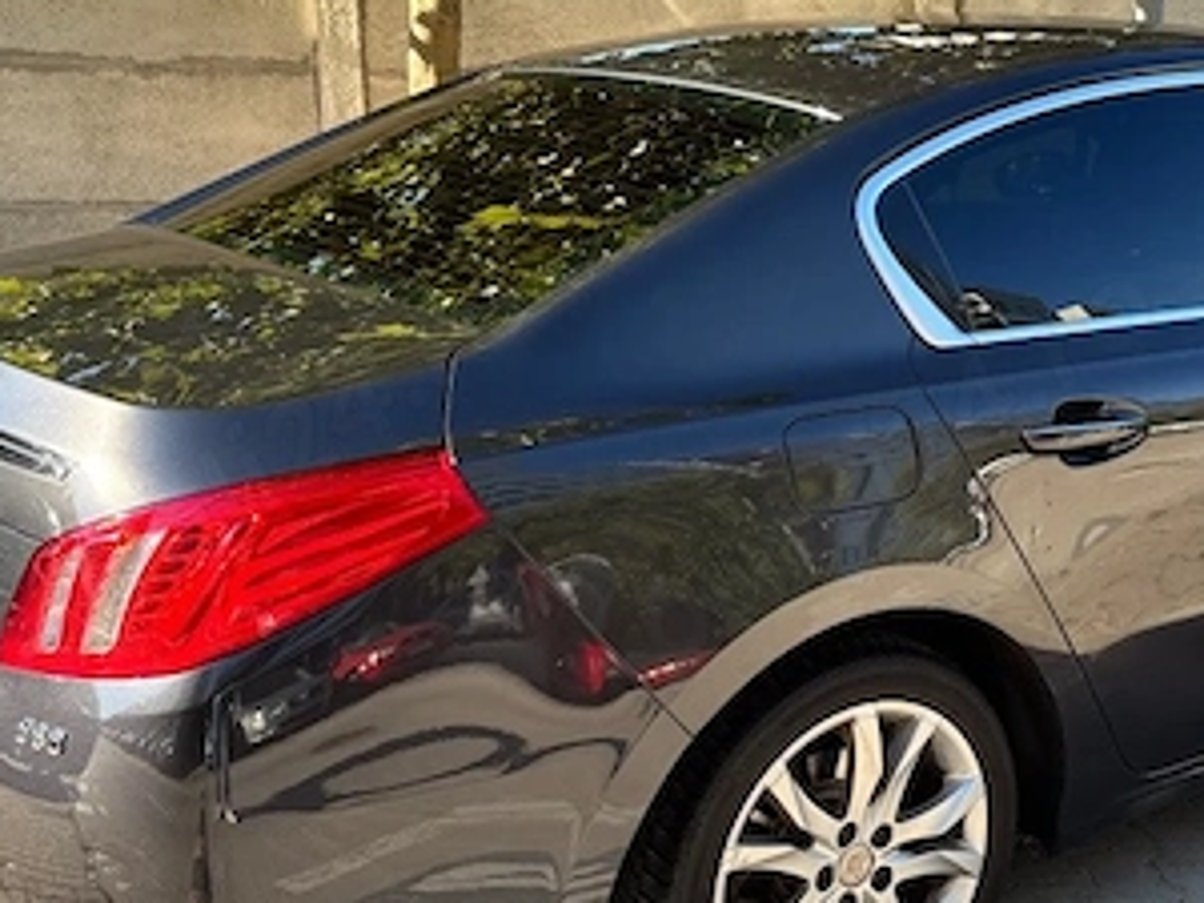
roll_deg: -2.0
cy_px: 490
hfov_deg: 35.0
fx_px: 1809
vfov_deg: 28.0
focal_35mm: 52
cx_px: 1051
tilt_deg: -16.0
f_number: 1.6
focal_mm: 5.96
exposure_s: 1/458
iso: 50
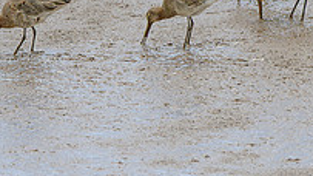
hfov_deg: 1.0
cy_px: -27
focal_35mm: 2199
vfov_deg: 0.6
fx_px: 18243
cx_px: 69
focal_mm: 400
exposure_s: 1/1600
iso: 400
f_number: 6.3
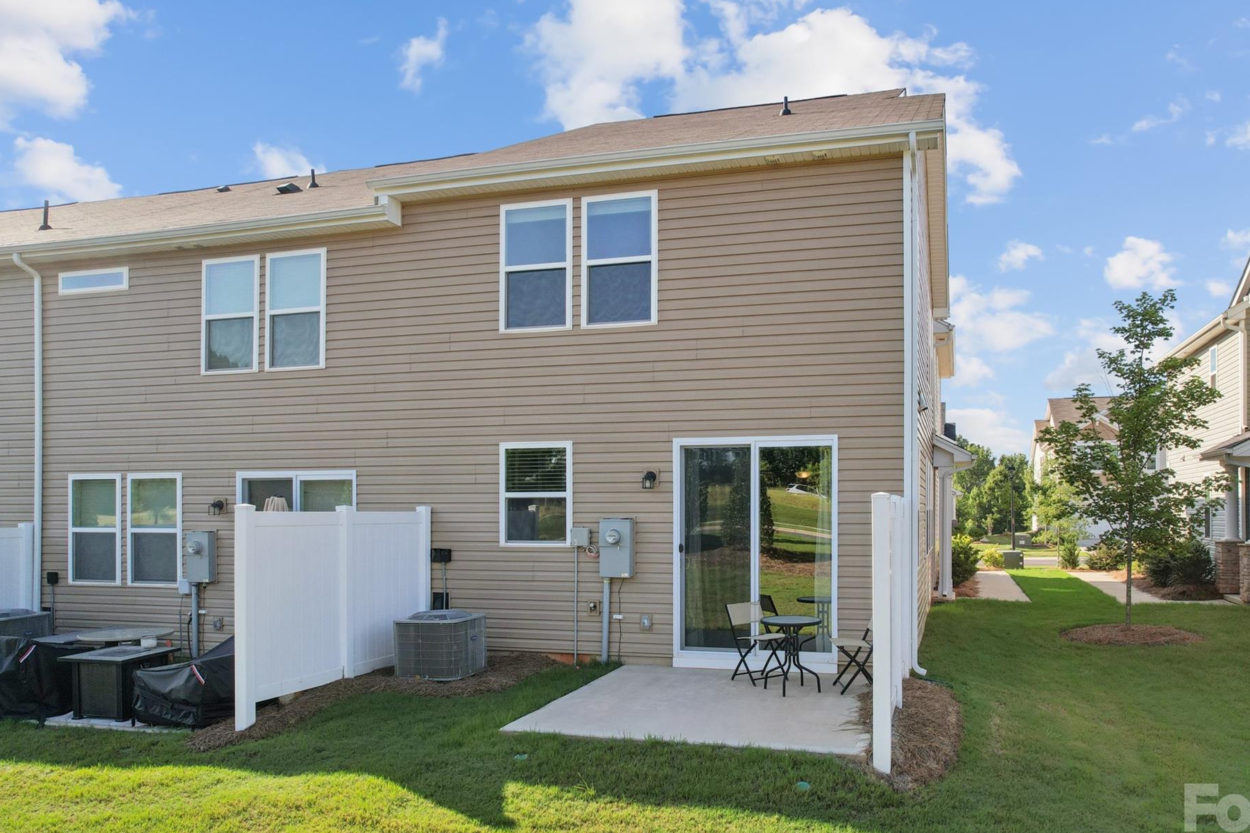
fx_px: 868
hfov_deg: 71.3
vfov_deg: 51.2
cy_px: 446
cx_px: 695
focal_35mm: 25
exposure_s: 1/160
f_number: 2.8
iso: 100
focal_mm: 8.4
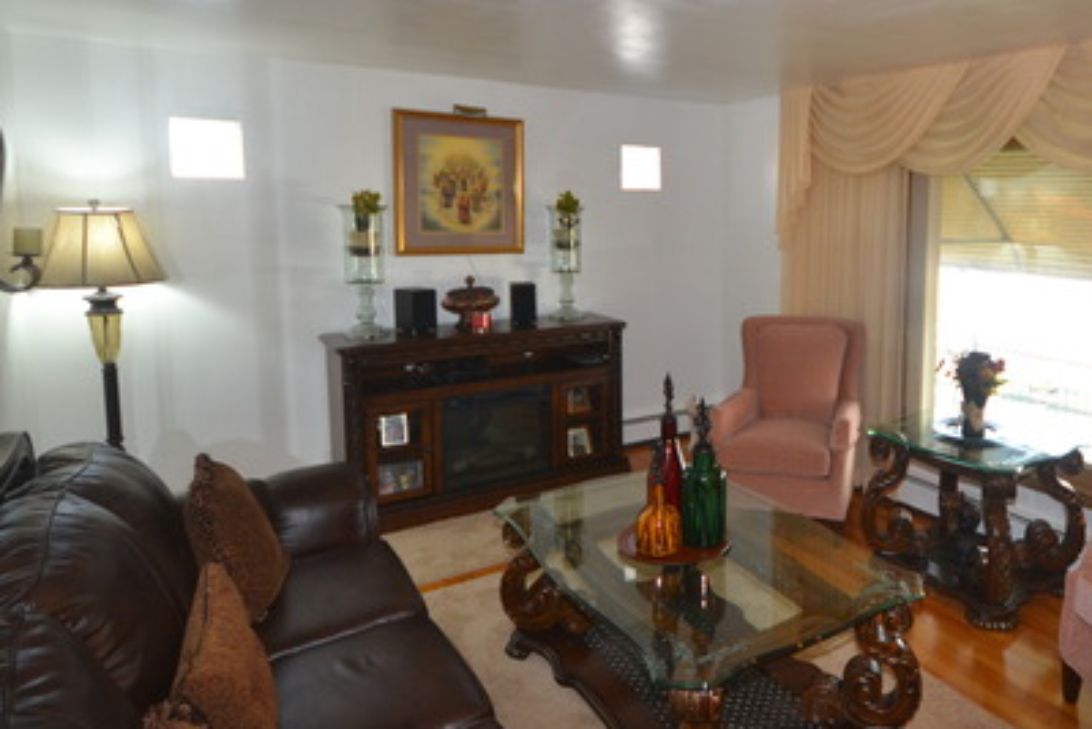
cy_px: 269
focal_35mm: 24
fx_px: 728
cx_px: 781
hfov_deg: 70.1
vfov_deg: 52.5
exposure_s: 1/60
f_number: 4
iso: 560
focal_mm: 10
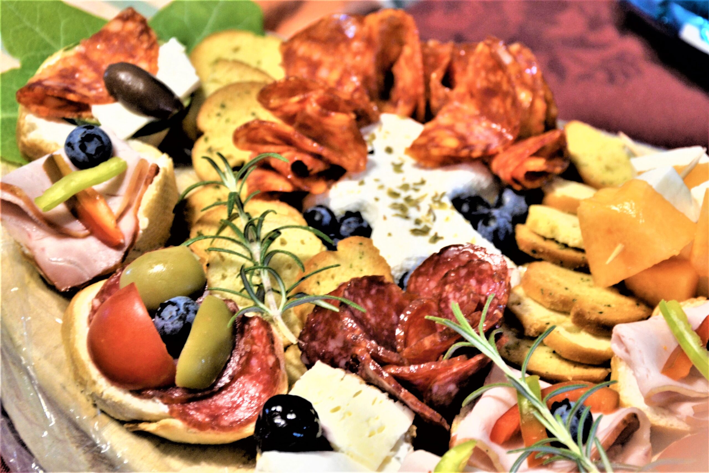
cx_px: 354
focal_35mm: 105
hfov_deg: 19.5
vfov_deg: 13.0
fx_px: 2068
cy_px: 236
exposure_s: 1/20
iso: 800
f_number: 5.3
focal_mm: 70
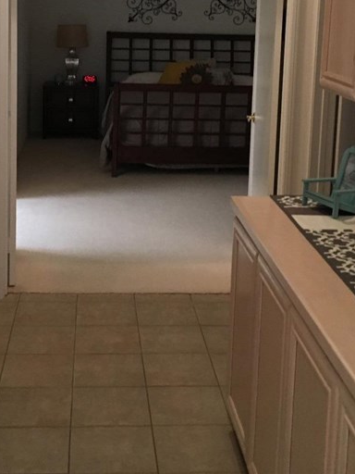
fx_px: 793
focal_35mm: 58
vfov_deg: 32.6
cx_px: 135
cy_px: 118
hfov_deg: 25.2
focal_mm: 4.15
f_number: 2.2
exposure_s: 1/30
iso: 160
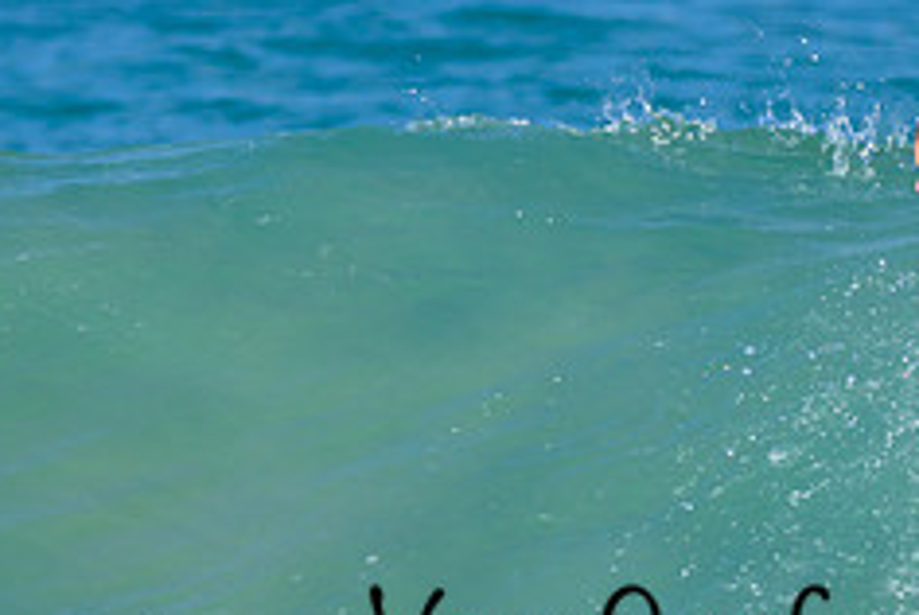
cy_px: 517
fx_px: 68933
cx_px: 895
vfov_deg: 0.5
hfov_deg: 0.8
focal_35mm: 2697
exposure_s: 1/2000
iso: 400
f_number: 6.3
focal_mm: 800
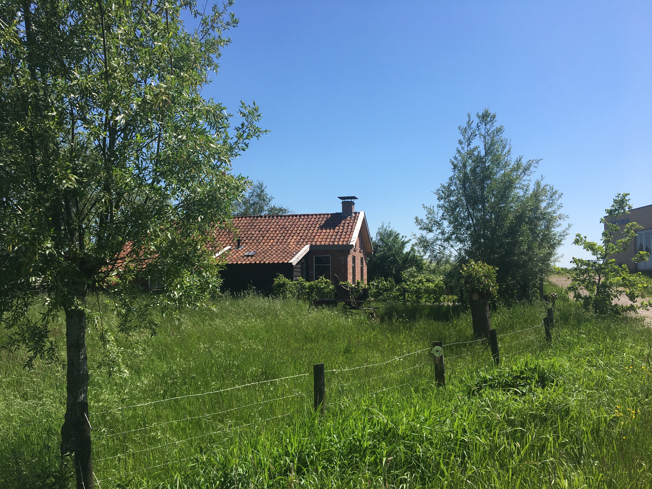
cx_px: 326
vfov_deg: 48.2
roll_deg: +0.2
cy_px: 244
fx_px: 546
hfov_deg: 61.7
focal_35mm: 29
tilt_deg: +4.4
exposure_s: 1/2024
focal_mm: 4.15
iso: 25
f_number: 2.2
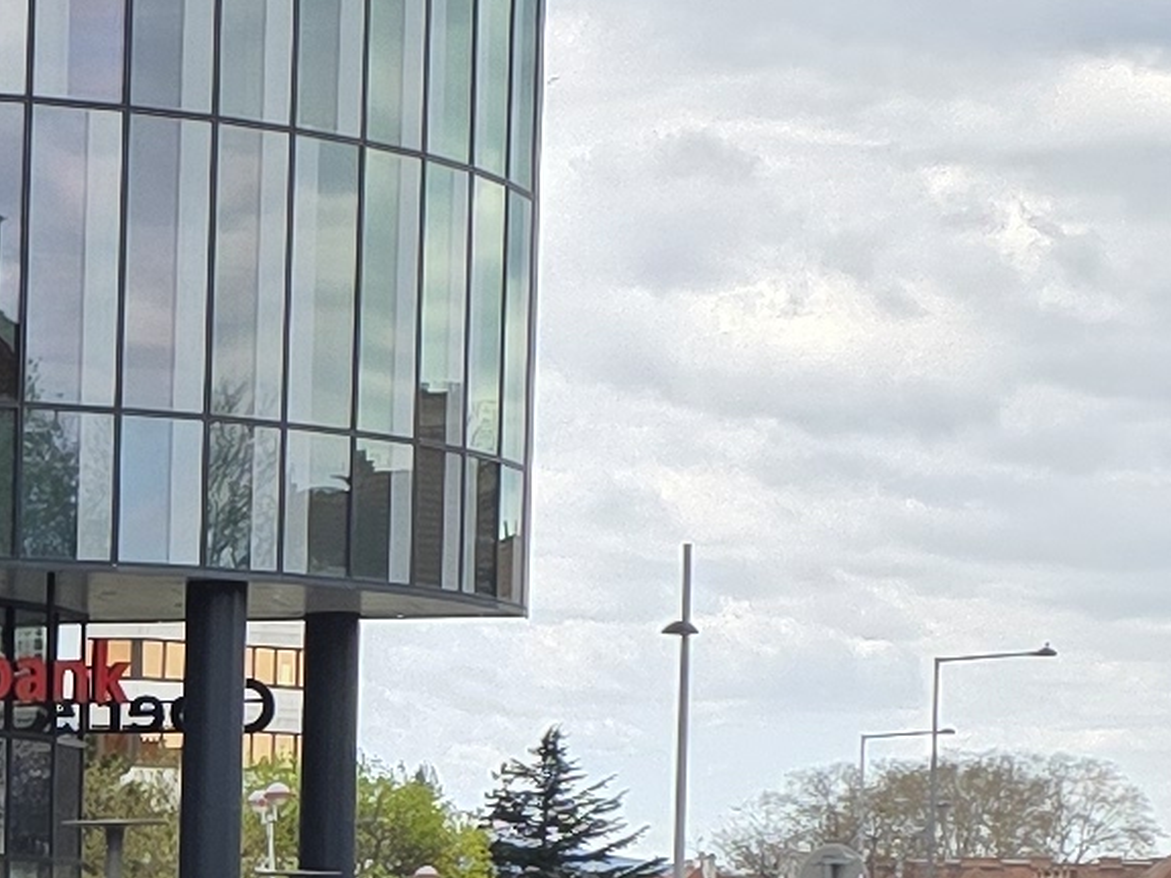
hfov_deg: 11.2
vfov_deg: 9.1
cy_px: 1216
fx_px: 5411
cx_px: -1130
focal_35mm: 160
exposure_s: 1/1951
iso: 80
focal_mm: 6.3
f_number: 1.7
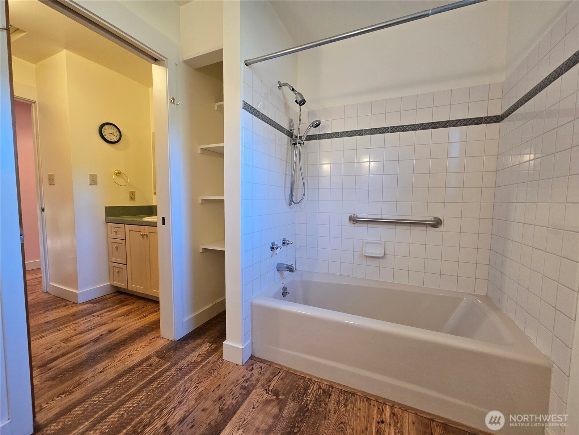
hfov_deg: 106.2
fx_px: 217
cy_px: 218
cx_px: 290
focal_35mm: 13
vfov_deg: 89.9
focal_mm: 2.2
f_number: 2.2
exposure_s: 1/60
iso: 200
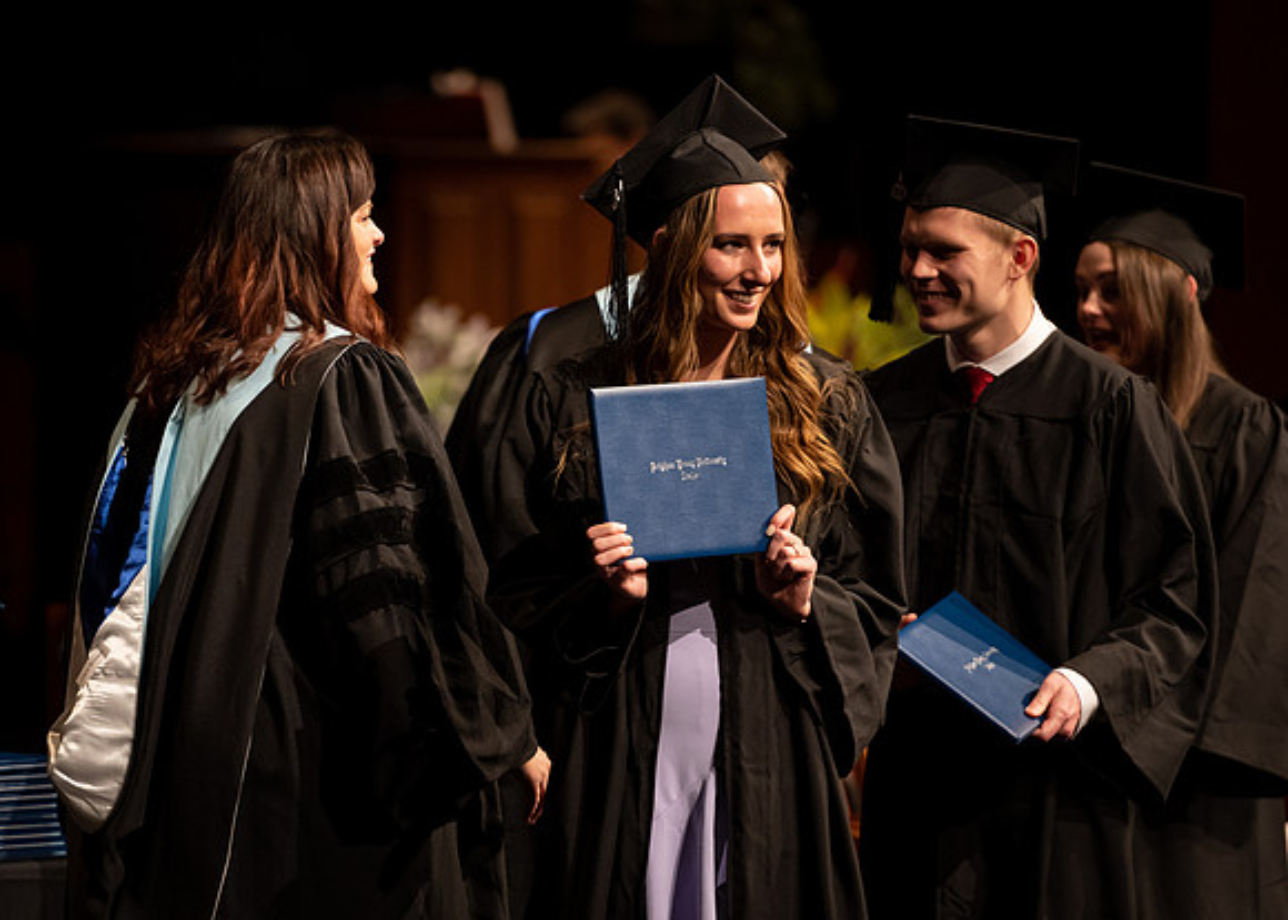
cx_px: 356
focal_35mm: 307
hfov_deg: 6.6
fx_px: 11241
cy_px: 560
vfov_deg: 4.7
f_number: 2.8
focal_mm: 200
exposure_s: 1/200
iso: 1250
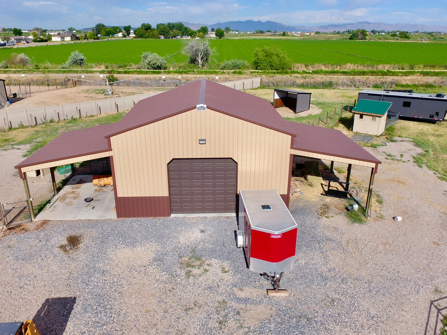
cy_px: 168
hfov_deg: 81.7
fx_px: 258
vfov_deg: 66.0
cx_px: 224
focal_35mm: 20
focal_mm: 3.61
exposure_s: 1/1192
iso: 100
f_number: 2.8
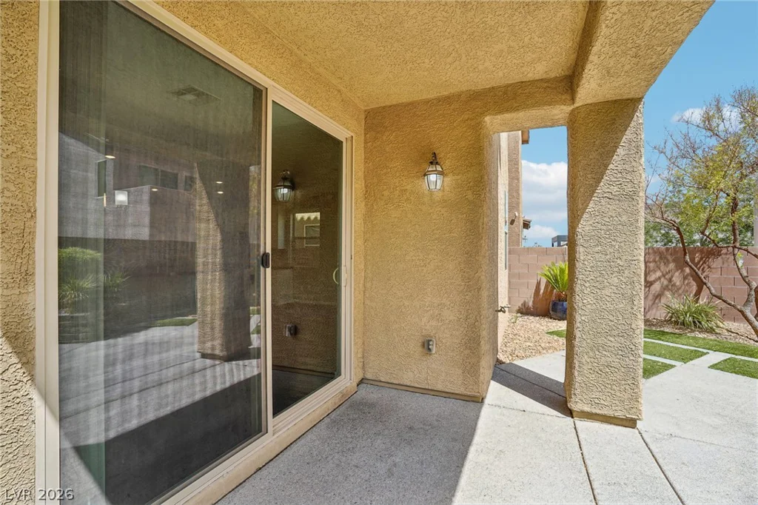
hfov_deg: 96.8
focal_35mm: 16
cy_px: 252
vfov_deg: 73.7
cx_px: 379
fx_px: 337
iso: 100
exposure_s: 1/40
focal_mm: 16
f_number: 8
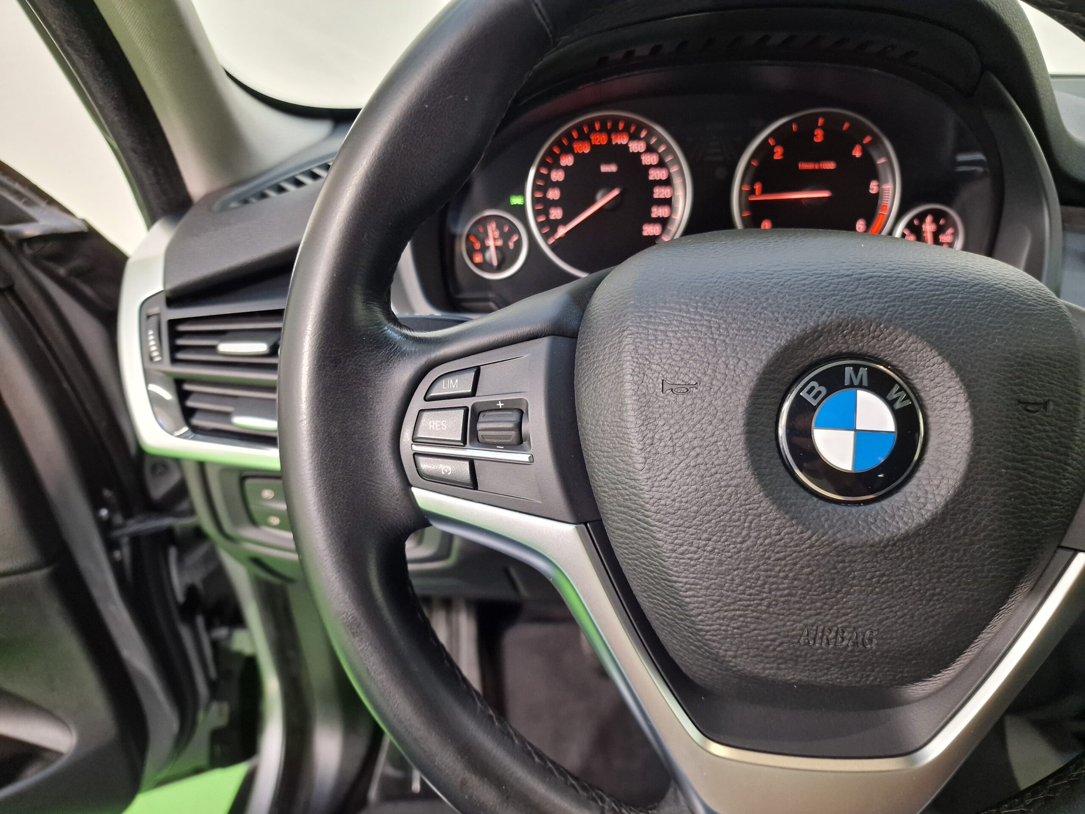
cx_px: 542
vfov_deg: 58.9
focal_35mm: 23
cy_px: 407
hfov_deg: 73.9
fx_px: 721
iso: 320
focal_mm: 6.4
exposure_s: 1/33
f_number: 1.8
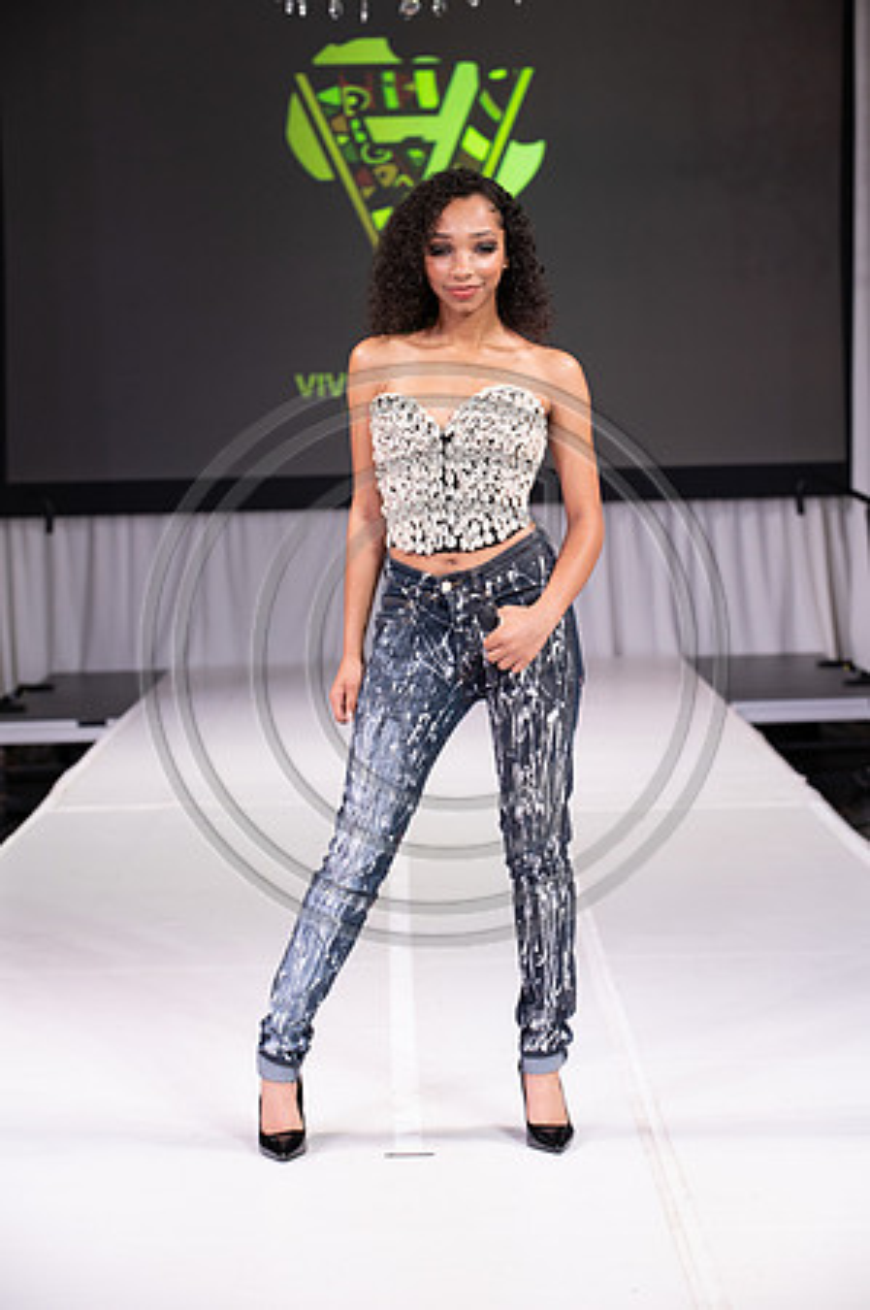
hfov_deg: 14.8
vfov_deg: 22.2
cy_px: 655
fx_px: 3342
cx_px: 435
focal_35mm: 92
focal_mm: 92
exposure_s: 1/400
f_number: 5.6
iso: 2000
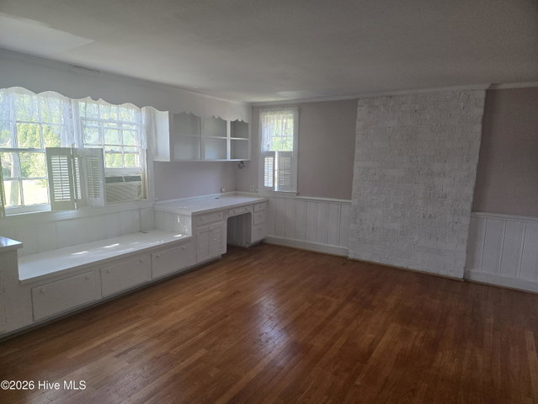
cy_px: 202
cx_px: 269
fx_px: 358
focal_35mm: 23
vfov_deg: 58.9
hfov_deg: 73.9
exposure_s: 1/180
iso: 250
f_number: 1.8
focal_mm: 5.4
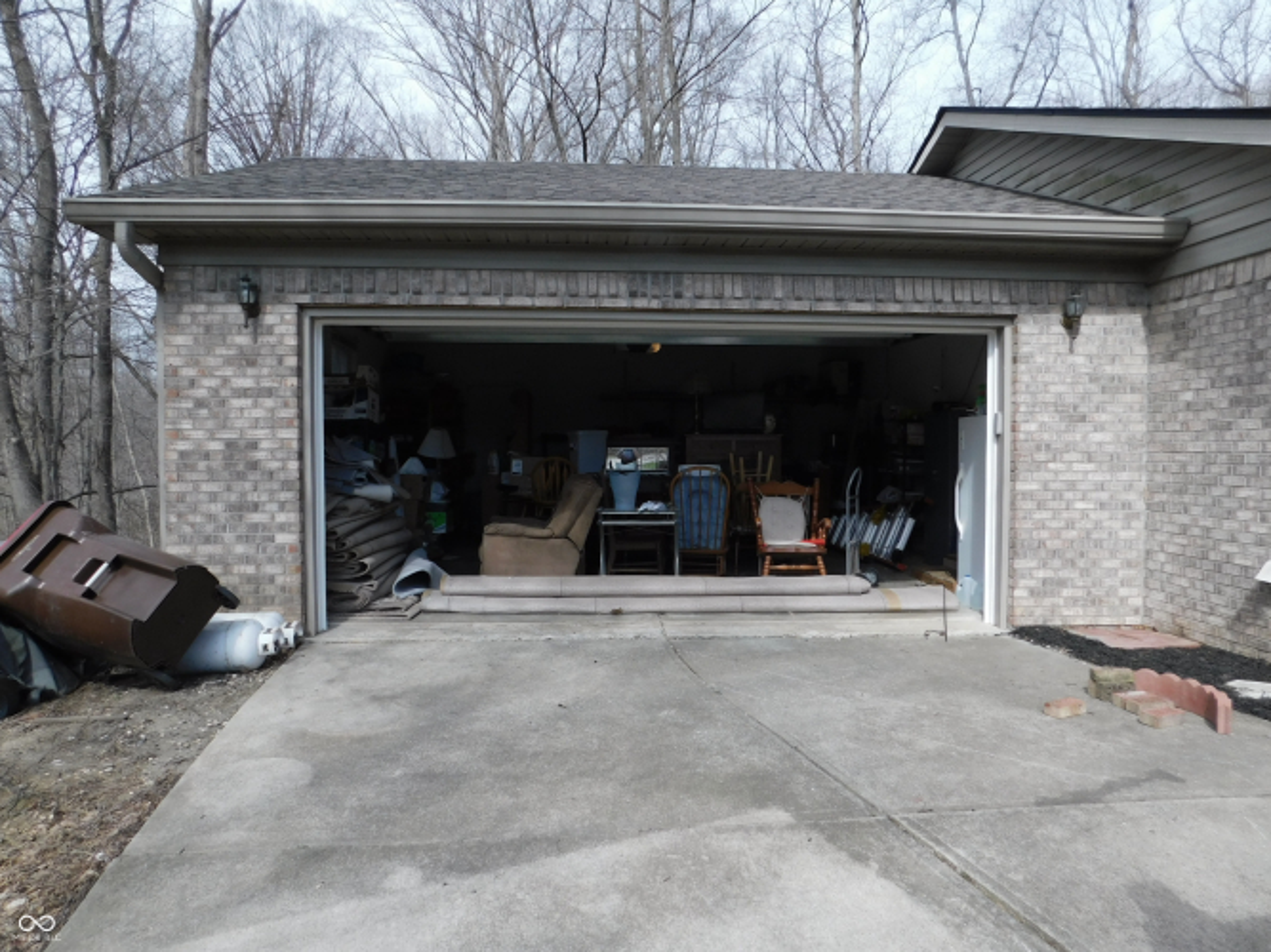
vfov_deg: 58.9
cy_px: 476
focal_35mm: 23
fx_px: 844
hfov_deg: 73.9
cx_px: 636
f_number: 3
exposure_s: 1/1000
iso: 125
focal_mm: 4
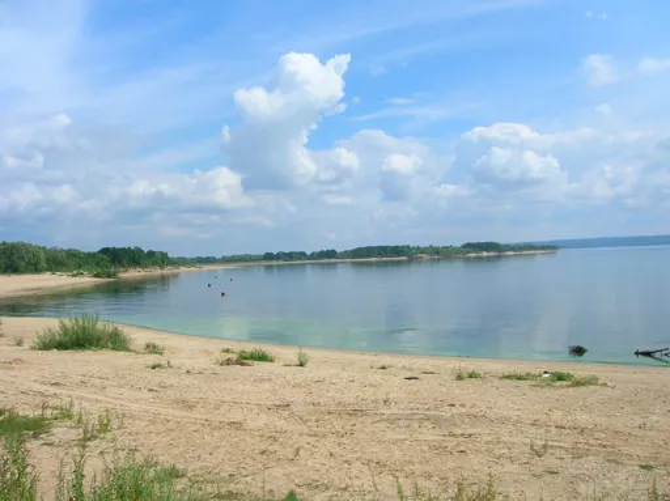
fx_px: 657
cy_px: 250
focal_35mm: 34
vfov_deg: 41.7
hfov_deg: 54.0
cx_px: 335
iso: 50
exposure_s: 1/613
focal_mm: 5.7
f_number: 4.9
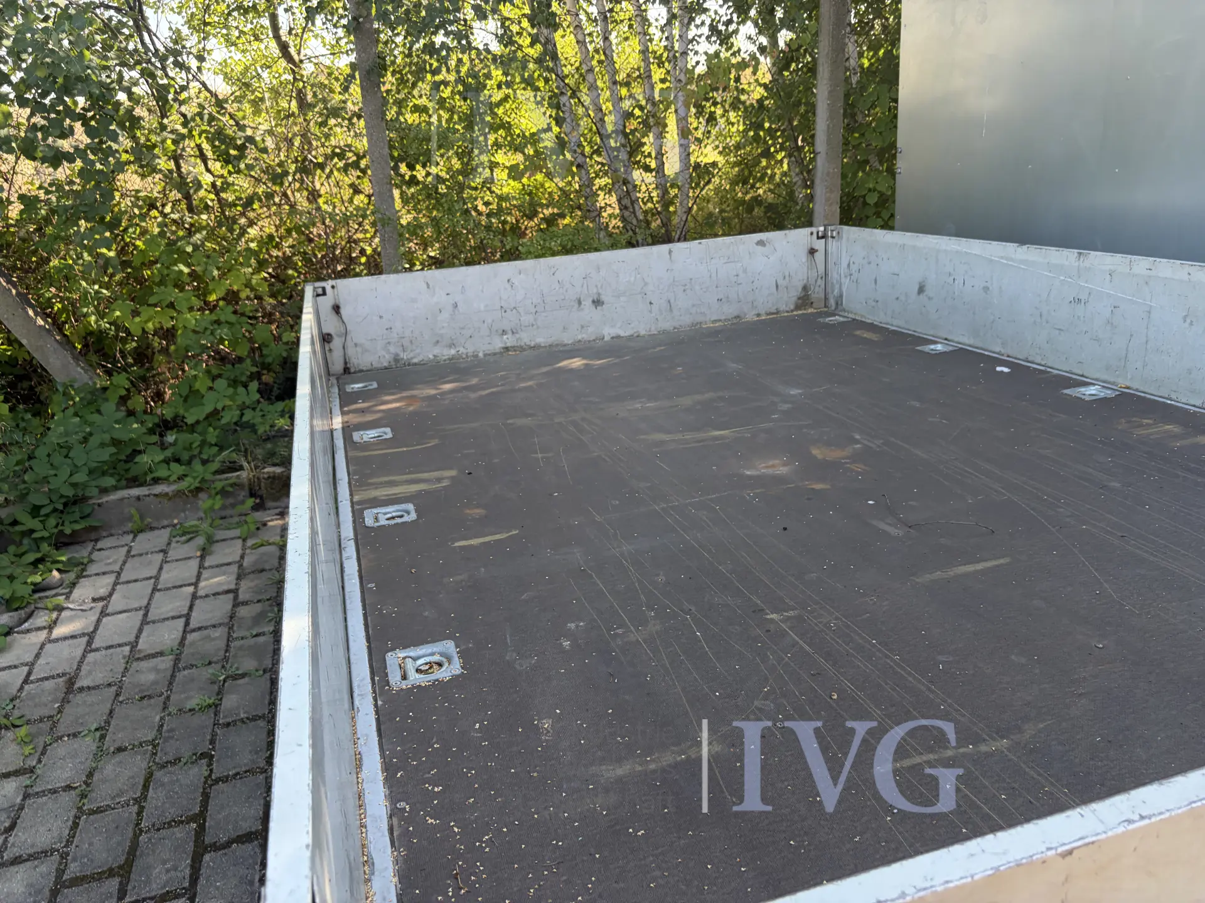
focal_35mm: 26
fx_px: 905
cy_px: 452
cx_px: 602
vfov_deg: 53.1
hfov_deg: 67.3
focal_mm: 5.96
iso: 50
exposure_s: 1/261
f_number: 1.6
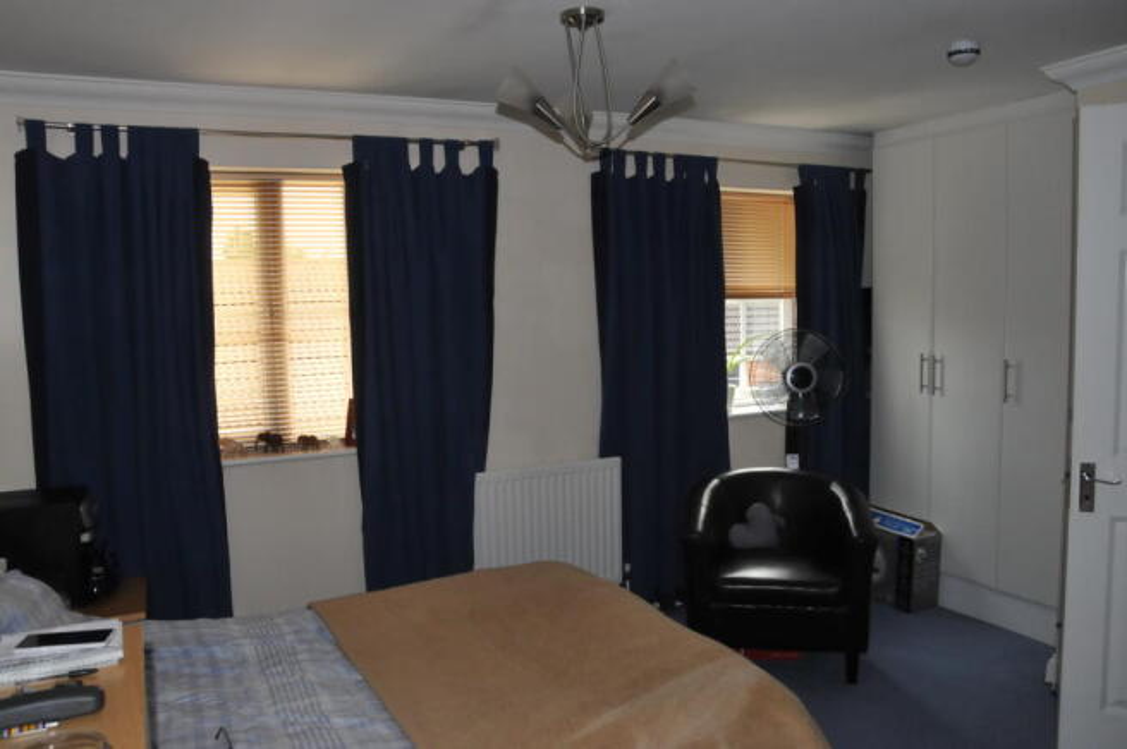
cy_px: 374
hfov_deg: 67.4
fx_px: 844
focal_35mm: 27
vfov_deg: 47.8
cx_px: 564
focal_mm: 18
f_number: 8
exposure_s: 1/250
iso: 1000
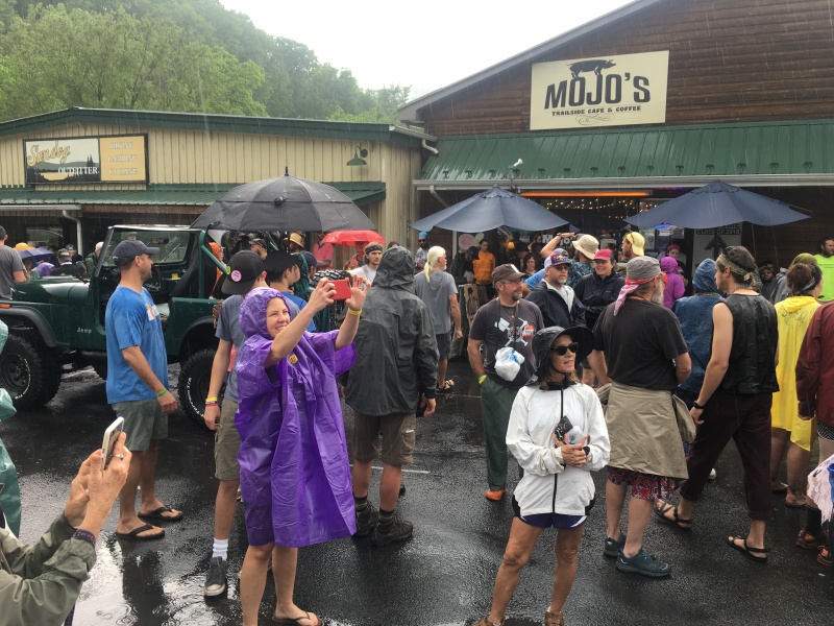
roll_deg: -1.6
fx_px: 699
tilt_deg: -8.5
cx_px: 417
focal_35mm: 29
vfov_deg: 48.2
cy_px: 313
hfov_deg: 61.7
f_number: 2.2
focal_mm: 4.15
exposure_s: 1/127
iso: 25
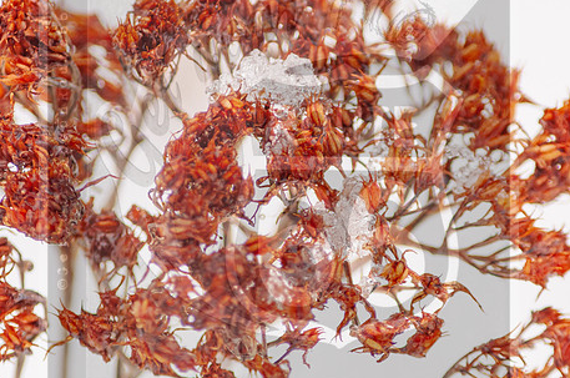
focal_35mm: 571
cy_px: 157
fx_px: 9025
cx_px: 278
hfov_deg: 3.6
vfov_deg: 2.4
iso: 400
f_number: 5.6
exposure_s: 1/320
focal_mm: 300
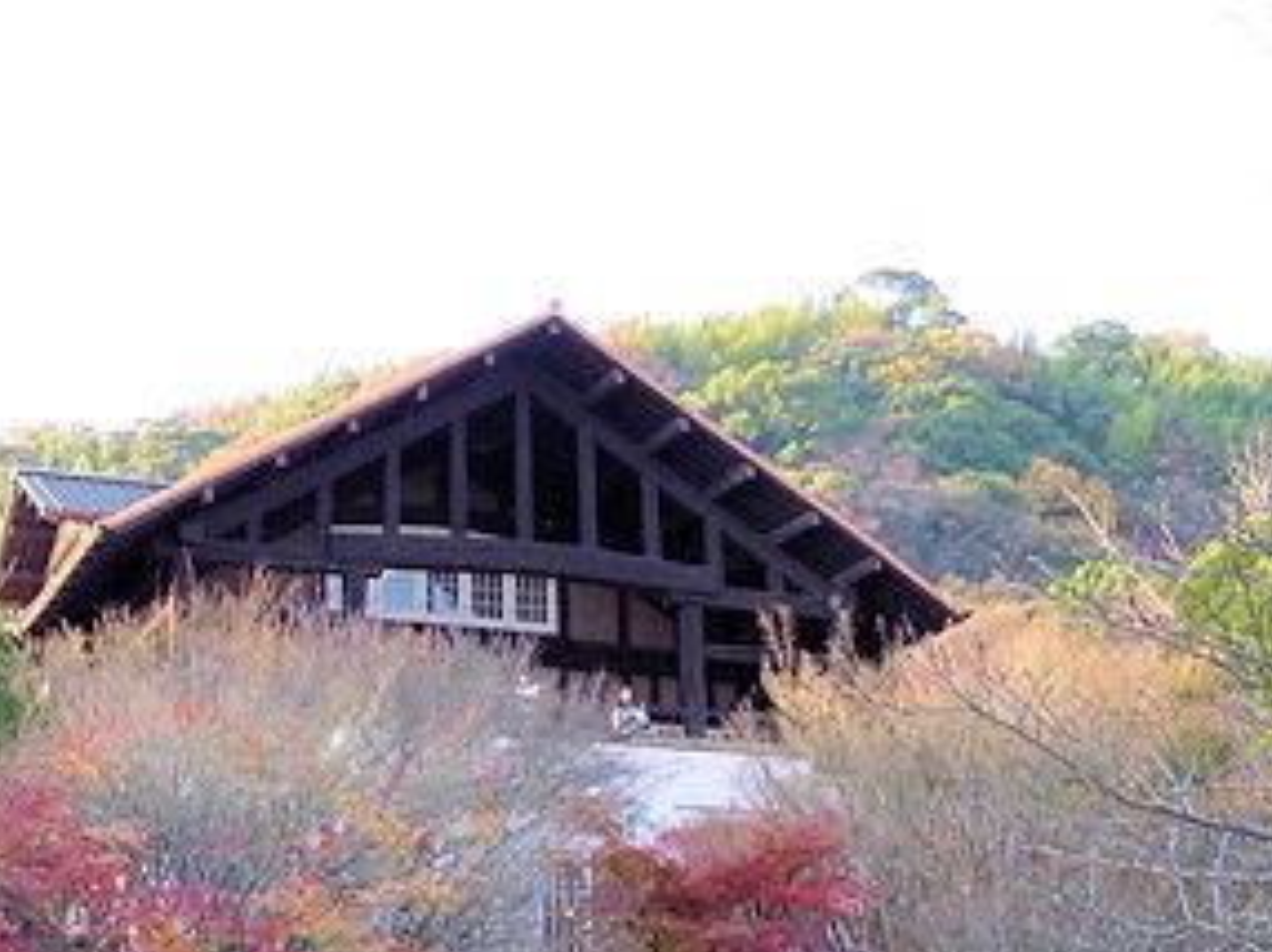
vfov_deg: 21.2
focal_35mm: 69
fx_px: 2533
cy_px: 667
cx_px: 463
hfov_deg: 28.1
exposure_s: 1/60
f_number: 3.4
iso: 80
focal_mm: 5
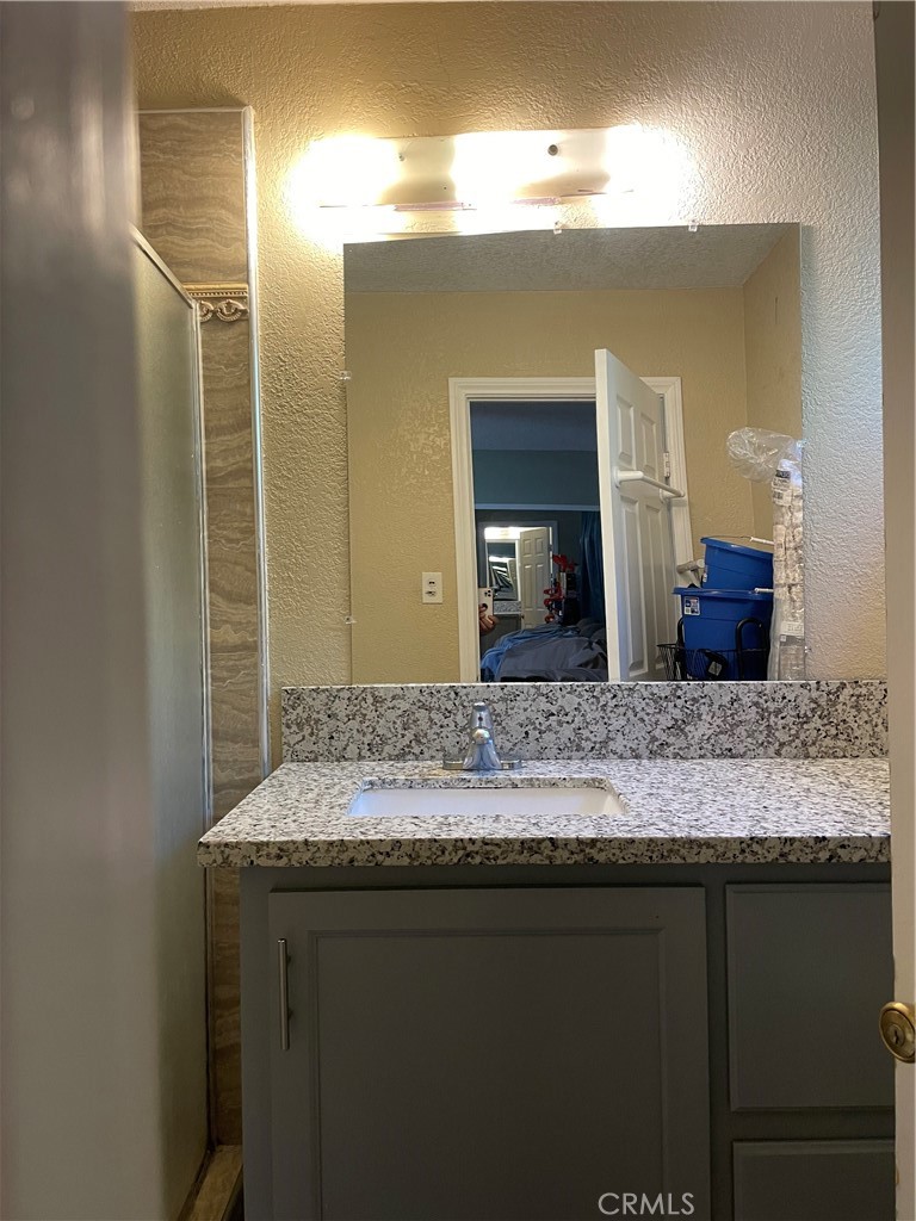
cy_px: 610
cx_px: 458
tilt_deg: -1.0
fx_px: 917
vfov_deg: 67.3
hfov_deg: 53.1
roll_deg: +1.8
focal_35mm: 26
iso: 125
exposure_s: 1/60
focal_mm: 4.2
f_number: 1.6
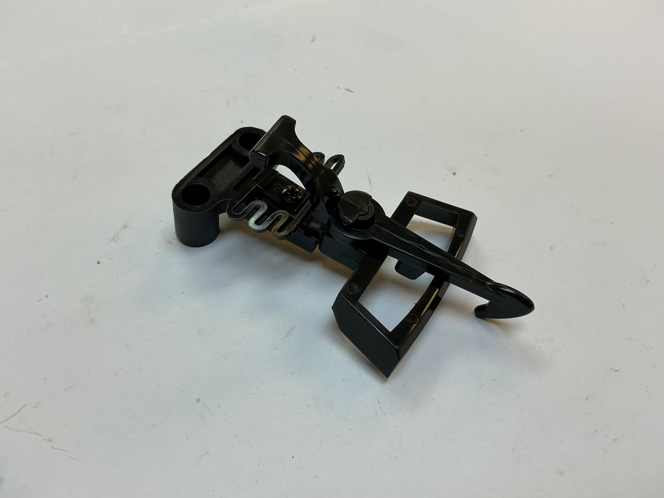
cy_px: 249
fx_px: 556
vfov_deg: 48.2
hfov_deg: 61.7
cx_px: 332
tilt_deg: -50.5
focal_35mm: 29
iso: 20
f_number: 1.8
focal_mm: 3
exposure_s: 1/100
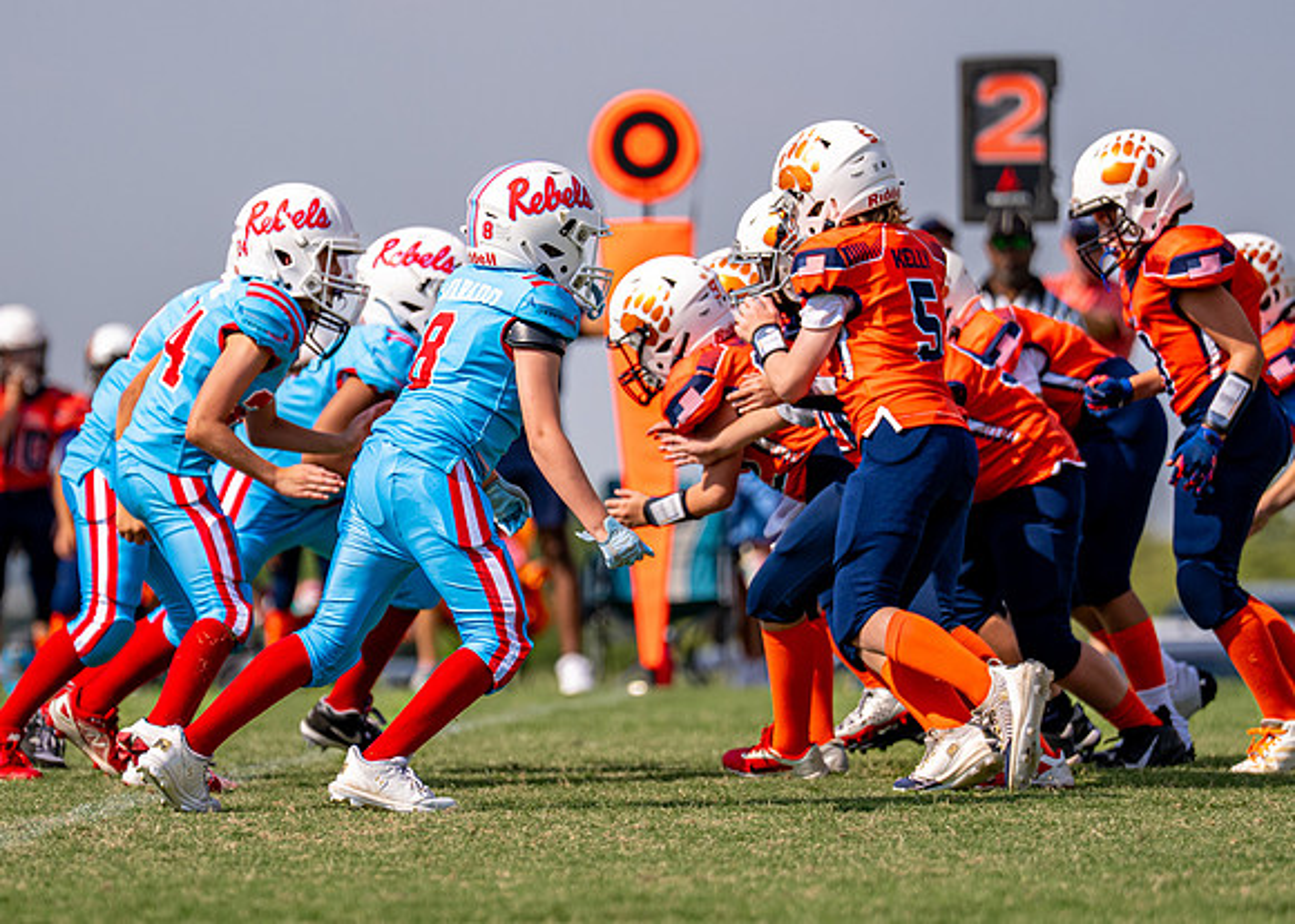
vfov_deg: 3.8
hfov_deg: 5.3
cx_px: 425
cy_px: 427
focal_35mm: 378
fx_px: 13888
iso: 125
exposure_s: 1/3200
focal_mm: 200
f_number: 2.8
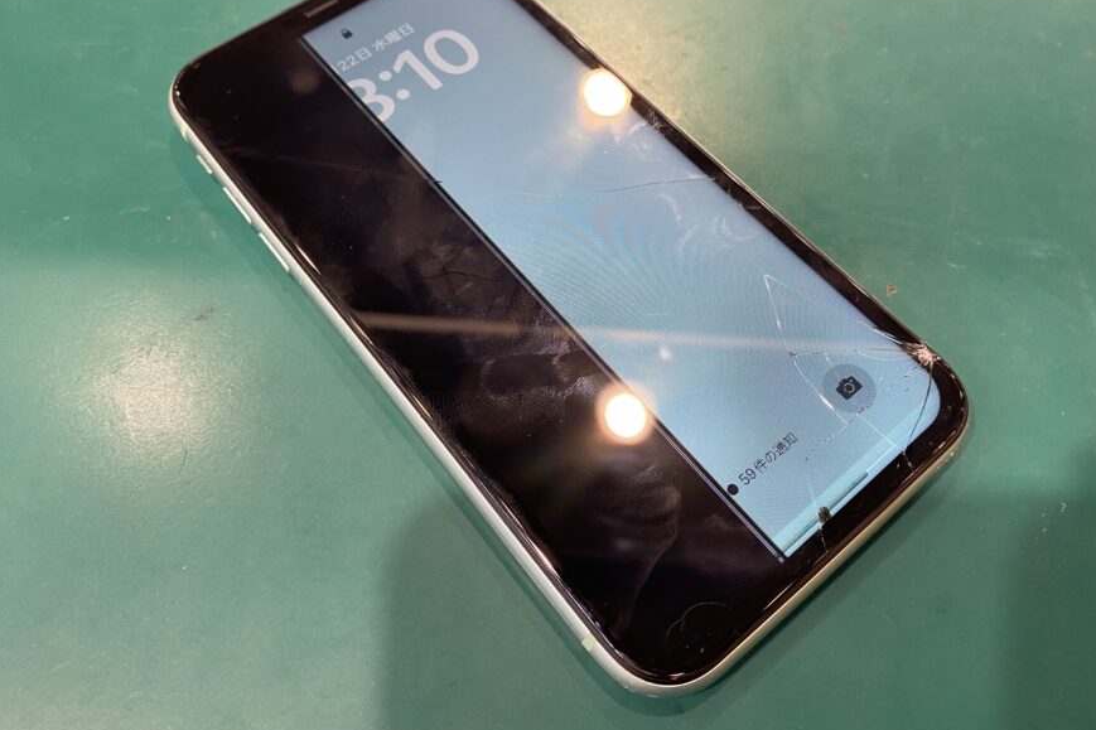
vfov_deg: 46.3
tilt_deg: -61.5
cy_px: 327
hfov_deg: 65.5
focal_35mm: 28
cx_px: 546
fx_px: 852
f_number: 1.8
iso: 200
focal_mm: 4.25
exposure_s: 1/50
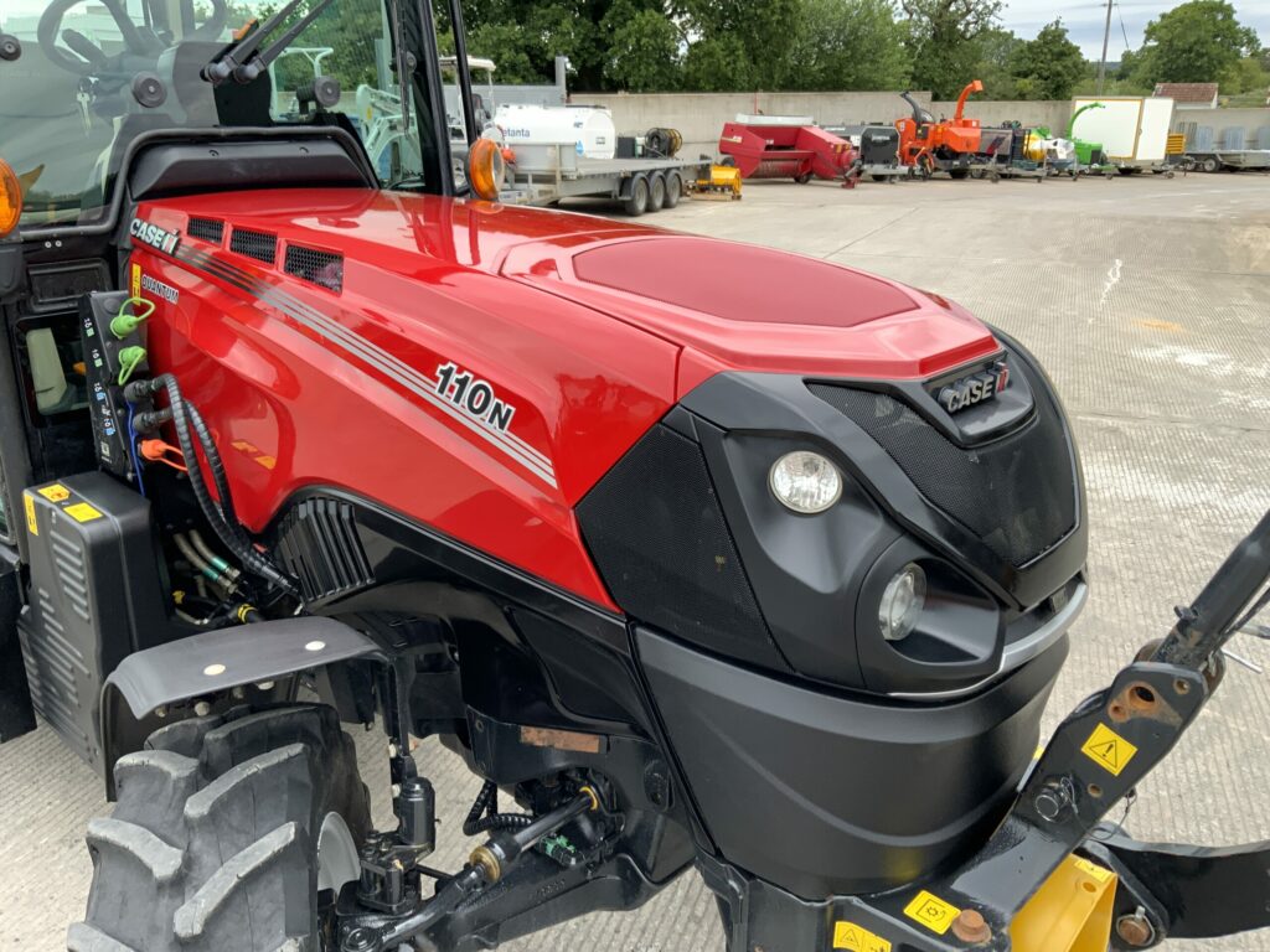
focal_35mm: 29
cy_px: 476
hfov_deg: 61.7
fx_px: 1064
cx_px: 635
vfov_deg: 48.2
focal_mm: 3
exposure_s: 1/196
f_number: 1.8
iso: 16
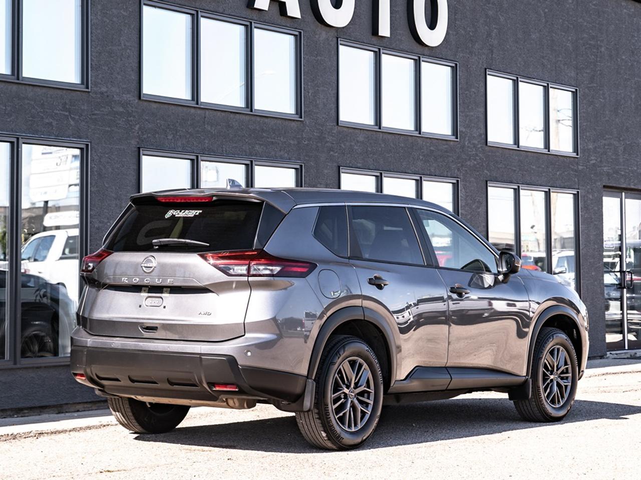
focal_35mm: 90
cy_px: 148
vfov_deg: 16.5
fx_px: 1657
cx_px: 347
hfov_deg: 21.9
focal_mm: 57
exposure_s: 1/200
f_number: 5.6
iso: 100
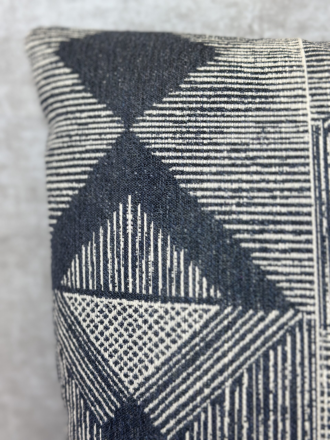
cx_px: 165
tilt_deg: -18.1
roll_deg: +1.0
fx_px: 610
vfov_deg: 39.7
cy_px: 220
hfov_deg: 30.3
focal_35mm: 48
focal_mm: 6.86
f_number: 1.78
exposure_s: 1/129
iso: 100
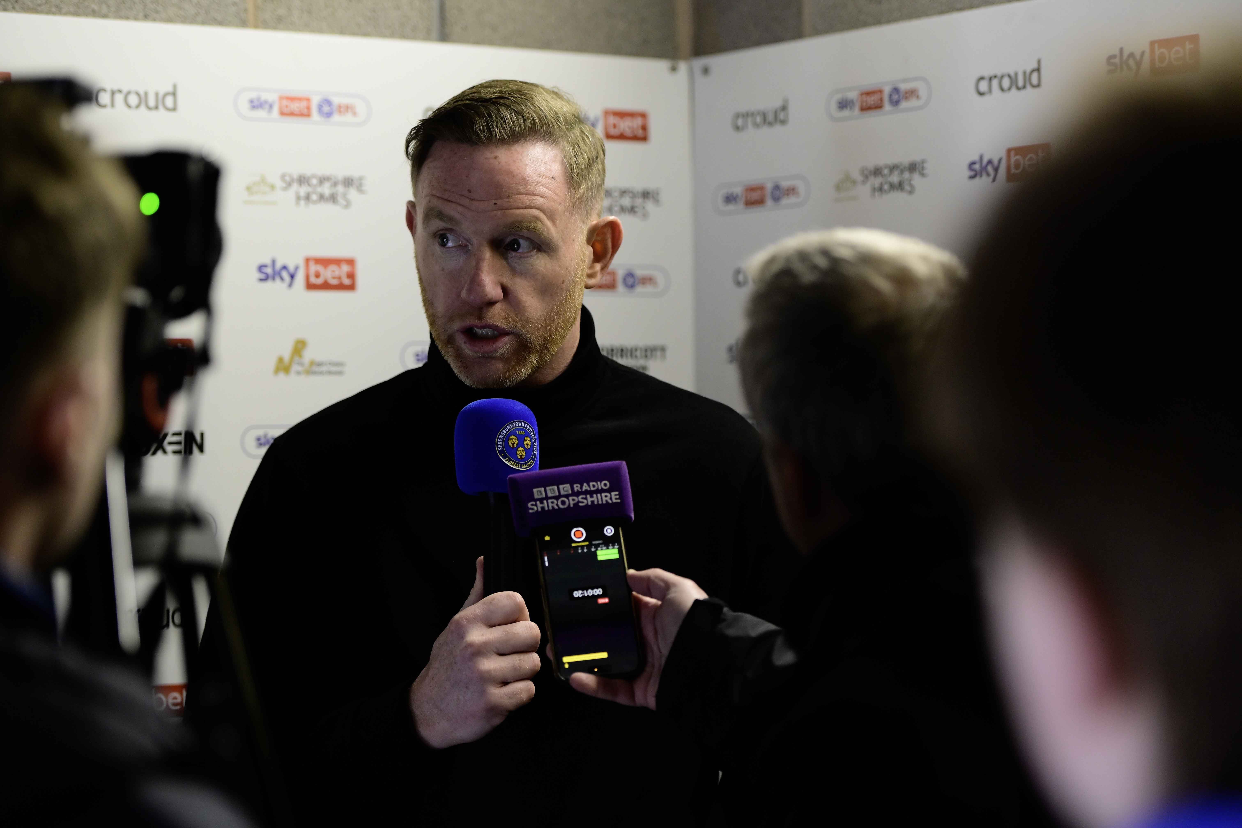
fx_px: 3277
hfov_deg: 21.5
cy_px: 414
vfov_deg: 14.4
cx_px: 621
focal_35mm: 95
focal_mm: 95
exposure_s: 1/400
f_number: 2.8
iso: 3200
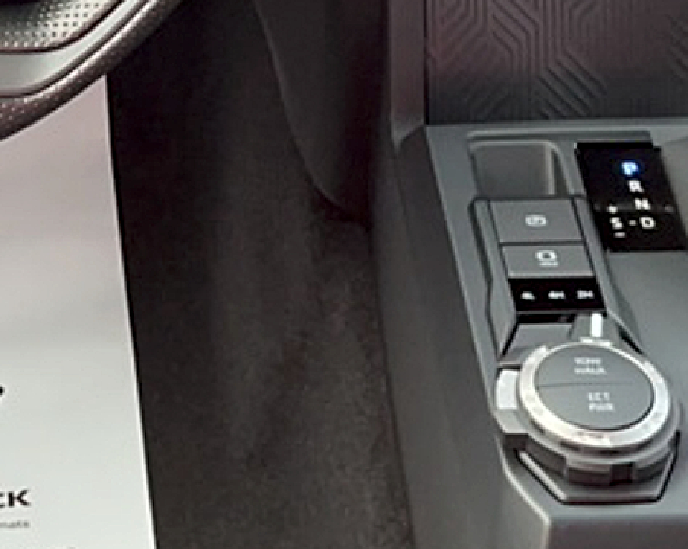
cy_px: -127
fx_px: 2116
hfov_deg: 18.0
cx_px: -2
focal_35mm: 104
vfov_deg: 14.3
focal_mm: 3
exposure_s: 1/60
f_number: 1.8
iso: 50
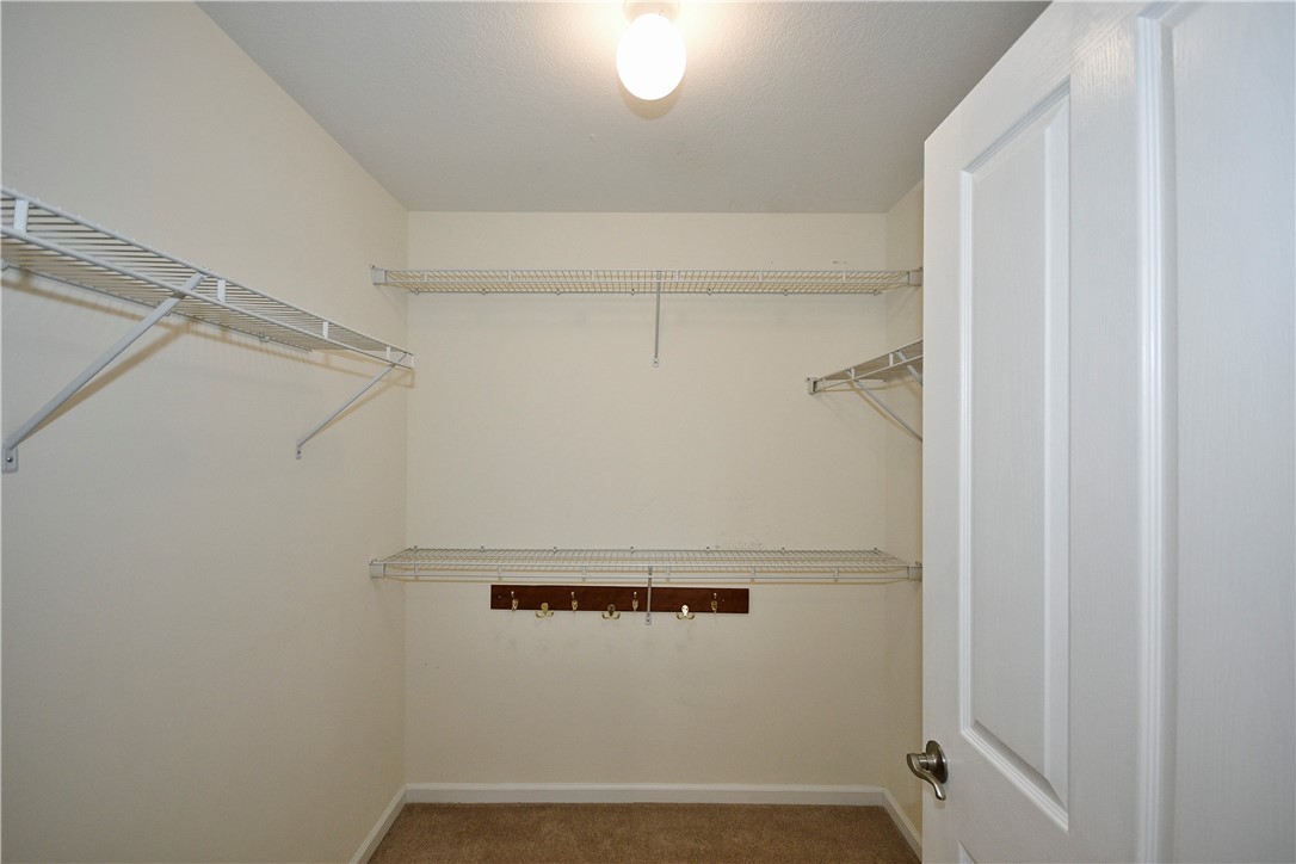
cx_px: 648
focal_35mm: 16
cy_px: 432
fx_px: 576
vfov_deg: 73.7
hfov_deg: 96.7
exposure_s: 1/125
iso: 800
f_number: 4.2
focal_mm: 11
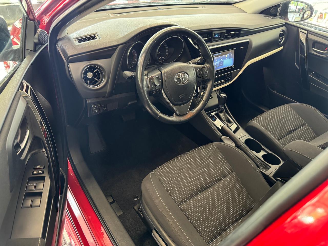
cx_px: 164
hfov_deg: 71.6
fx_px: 227
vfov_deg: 56.8
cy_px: 123
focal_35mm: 24
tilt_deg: -37.2
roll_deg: -5.8
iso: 640
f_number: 1.78
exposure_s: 1/60
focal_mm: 6.76
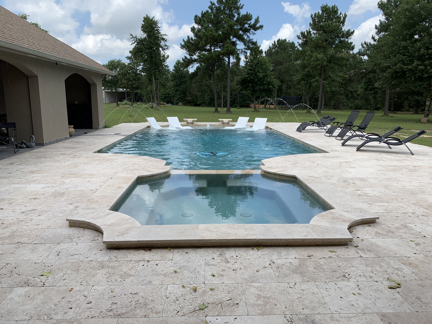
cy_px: 162
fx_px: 324
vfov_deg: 53.1
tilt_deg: -10.8
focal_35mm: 26
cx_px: 216
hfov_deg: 67.3
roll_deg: -0.1
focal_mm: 4.25
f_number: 1.8
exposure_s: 1/1513
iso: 25
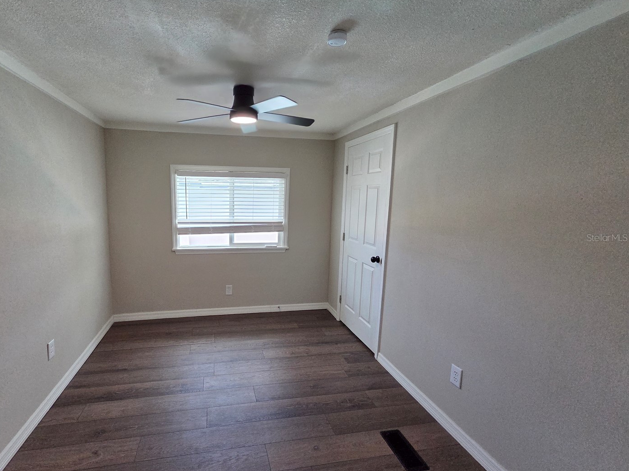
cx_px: 267
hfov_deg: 97.4
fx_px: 273
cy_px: 237
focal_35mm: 15
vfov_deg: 81.7
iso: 500
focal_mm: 2.2
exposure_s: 1/359
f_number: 2.2
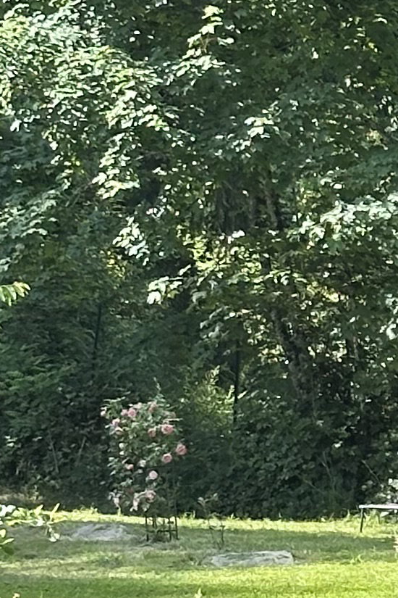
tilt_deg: -2.0
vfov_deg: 8.3
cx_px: 938
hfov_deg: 5.5
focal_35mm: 244
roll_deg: +1.2
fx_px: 4046
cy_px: 764
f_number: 1.78
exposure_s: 1/690
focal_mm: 6.86
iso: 64
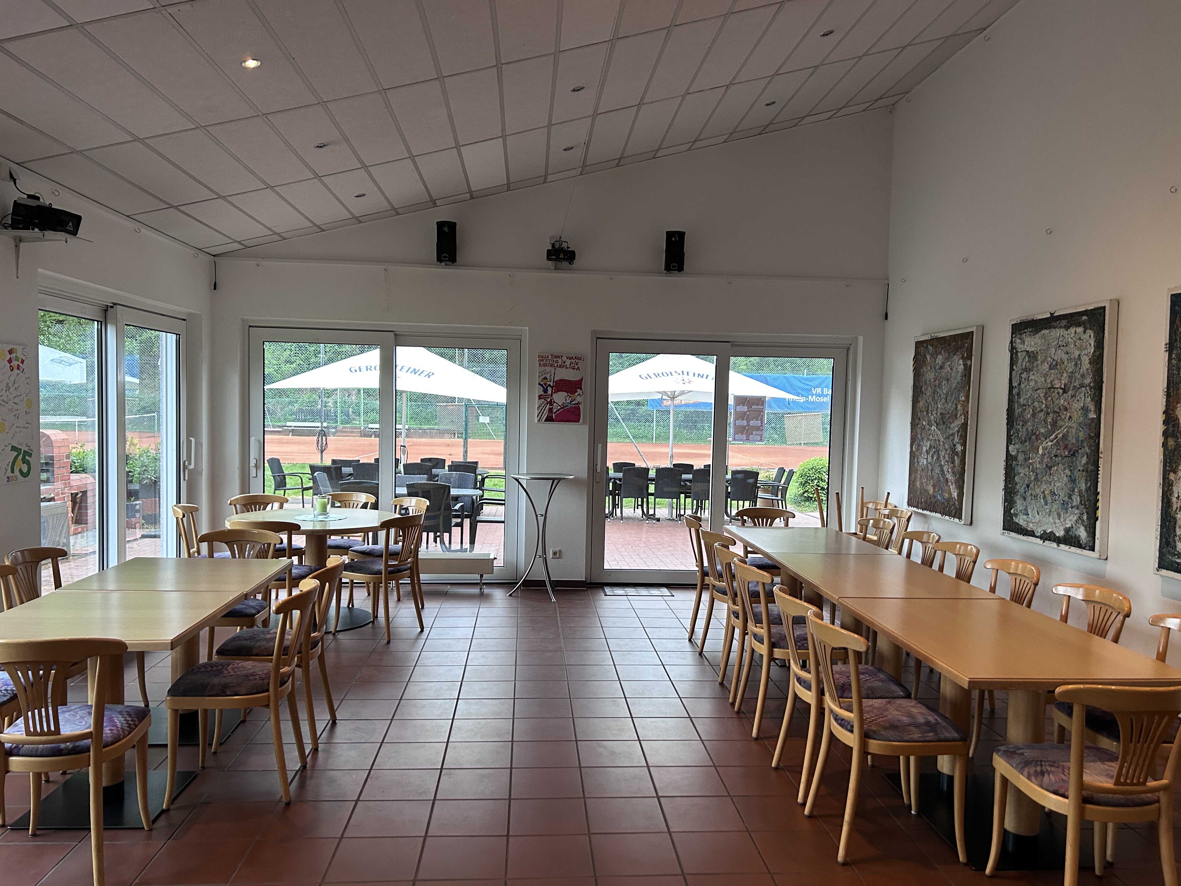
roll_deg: -0.9
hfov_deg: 67.3
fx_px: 887
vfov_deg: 53.1
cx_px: 590
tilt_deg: -3.0
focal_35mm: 26
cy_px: 443
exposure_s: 1/50
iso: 200
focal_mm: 5.7
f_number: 1.5
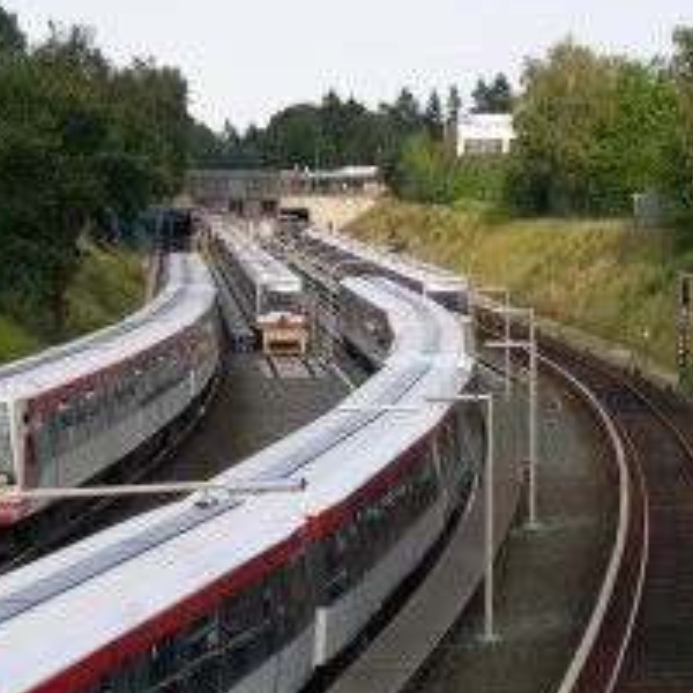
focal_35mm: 116
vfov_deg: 15.0
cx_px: 324
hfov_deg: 15.0
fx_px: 2627
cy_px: 374
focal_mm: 16.3
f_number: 4
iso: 100
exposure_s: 1/317
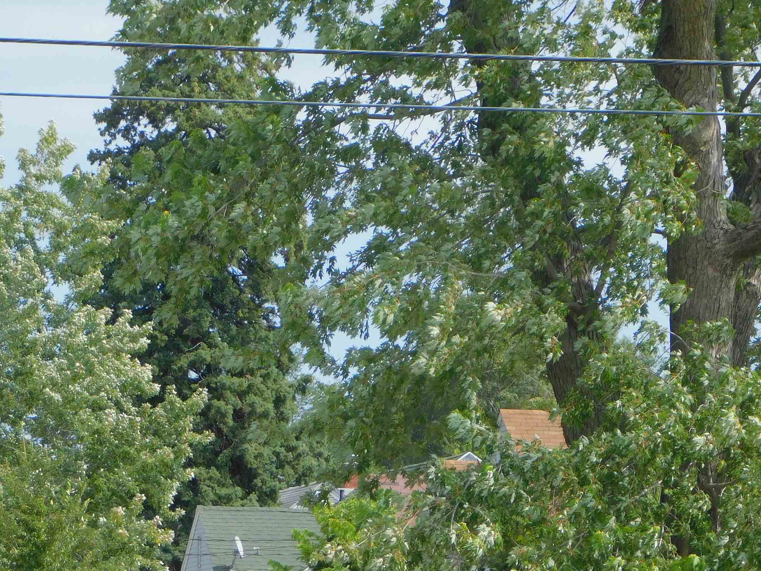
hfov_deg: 8.5
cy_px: 441
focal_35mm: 232
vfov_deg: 6.4
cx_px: 415
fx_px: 5100
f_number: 5.1
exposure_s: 1/400
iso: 125
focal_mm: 26.3
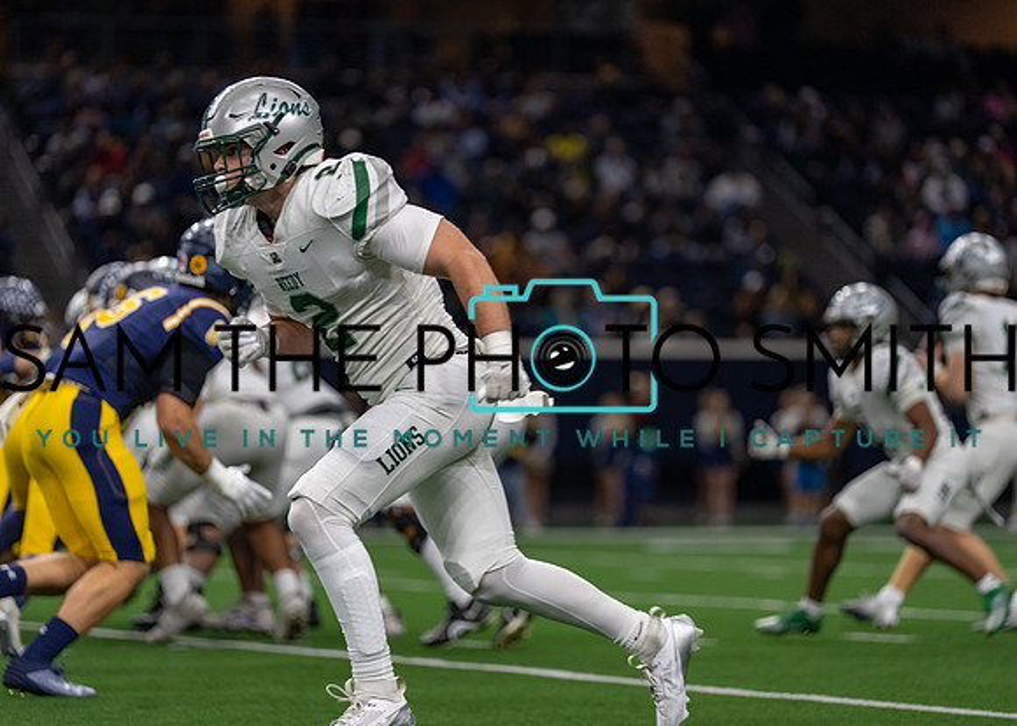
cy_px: 363
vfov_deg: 8.0
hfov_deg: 11.2
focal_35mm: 179
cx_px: 508
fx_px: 5174
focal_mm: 171
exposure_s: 1/1000
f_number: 2.8
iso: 2000
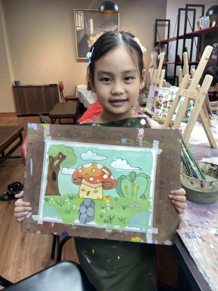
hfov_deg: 51.3
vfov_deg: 65.3
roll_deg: +1.4
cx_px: 112
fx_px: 227
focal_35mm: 27
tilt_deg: -18.6
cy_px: 144
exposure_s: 1/100
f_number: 1.8
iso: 80
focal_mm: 4.25
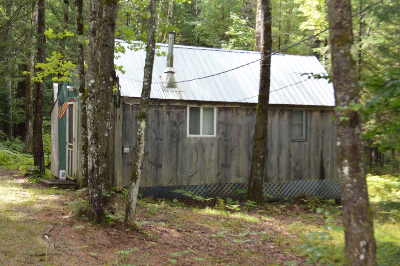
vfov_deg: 25.7
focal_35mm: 52
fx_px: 583
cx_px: 200
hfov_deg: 37.9
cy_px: 133
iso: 400
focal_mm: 35
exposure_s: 1/100
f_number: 5
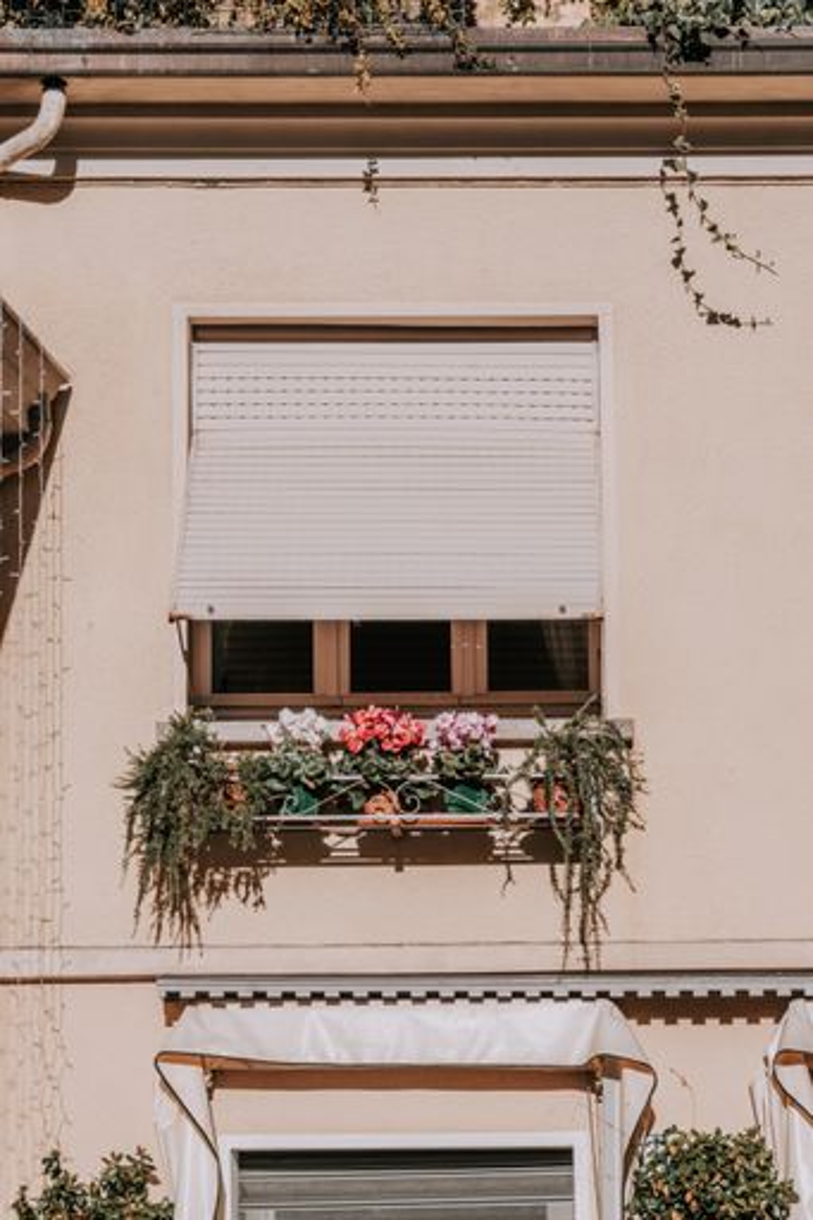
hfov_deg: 14.7
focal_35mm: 93
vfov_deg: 21.9
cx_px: 406
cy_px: 610
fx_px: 3152
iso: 200
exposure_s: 1/500
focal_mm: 62
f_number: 11
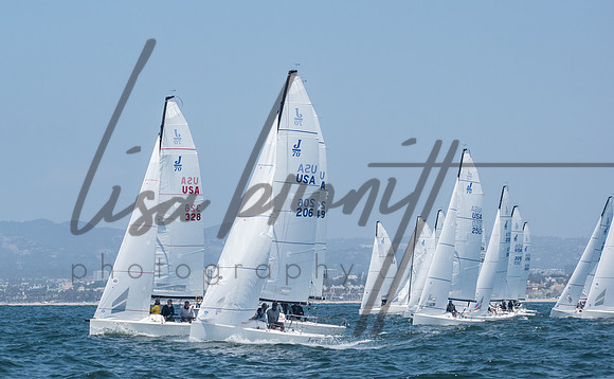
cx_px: 242
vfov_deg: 8.4
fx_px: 2582
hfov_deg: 13.6
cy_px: 137
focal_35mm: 155
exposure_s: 1/1600
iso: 400
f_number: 8
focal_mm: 82
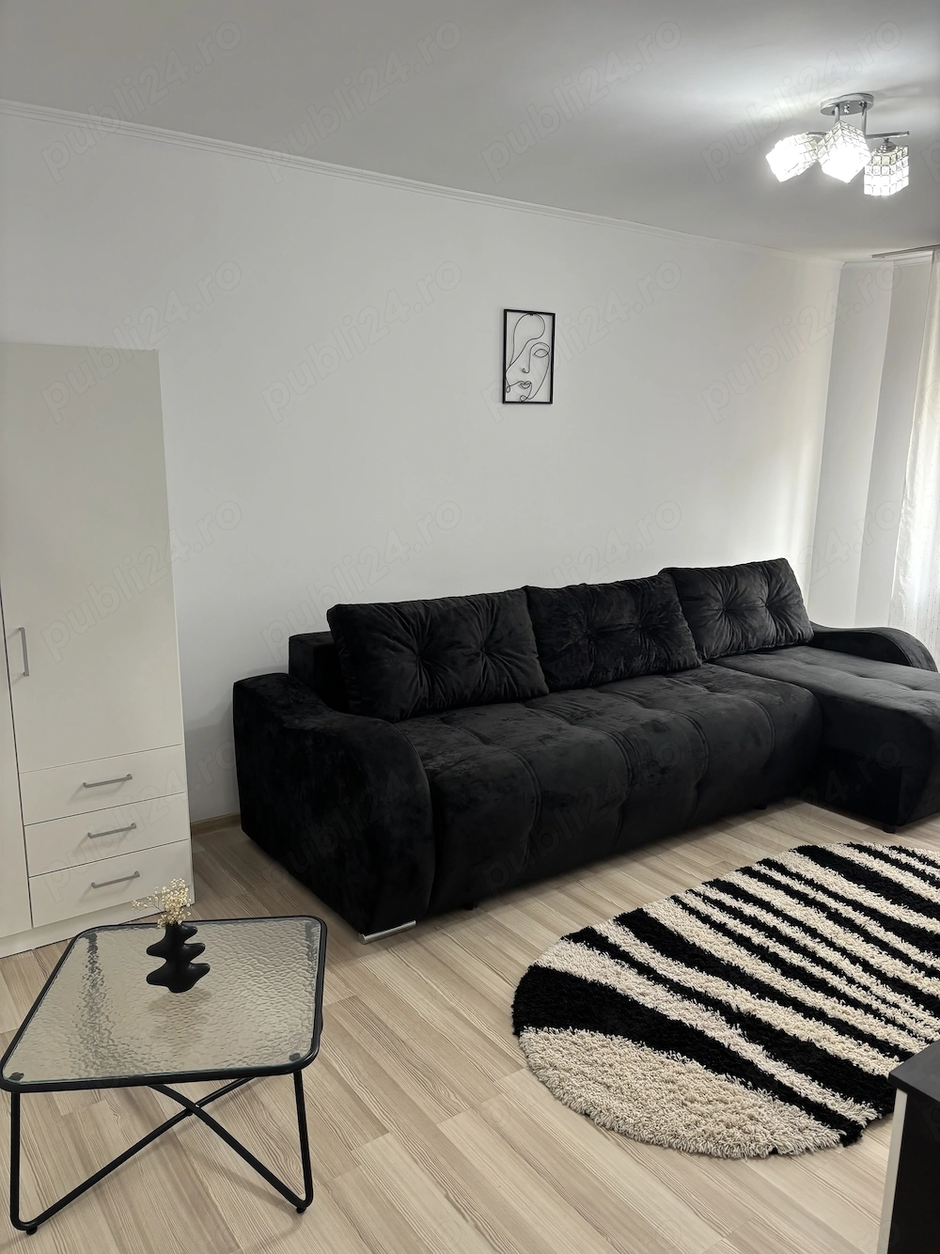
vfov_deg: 67.3
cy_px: 627
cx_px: 470
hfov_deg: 53.0
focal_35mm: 26
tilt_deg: -11.0
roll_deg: -2.0
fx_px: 942
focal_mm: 5.96
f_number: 1.6
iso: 80
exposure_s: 1/50
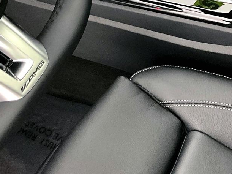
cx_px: 199
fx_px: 509
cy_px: -22
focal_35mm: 76
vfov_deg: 18.6
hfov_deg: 25.0
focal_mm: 3
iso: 500
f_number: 1.8
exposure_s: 1/30
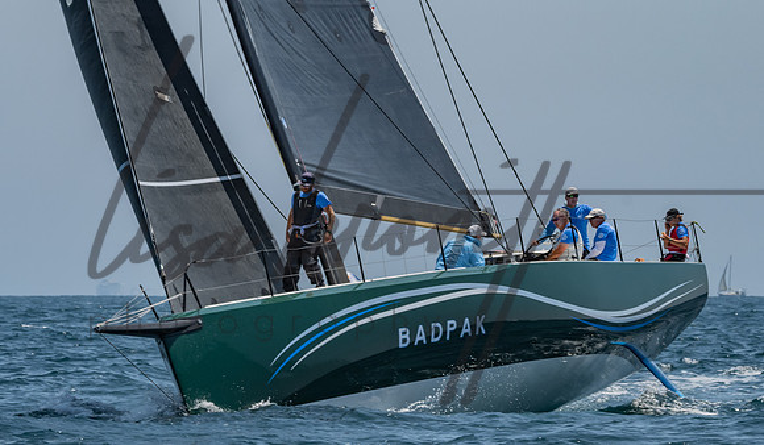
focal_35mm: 407
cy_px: 50
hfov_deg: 5.3
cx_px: 292
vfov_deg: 3.1
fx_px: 8318
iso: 320
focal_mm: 200
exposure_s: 1/800
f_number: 8
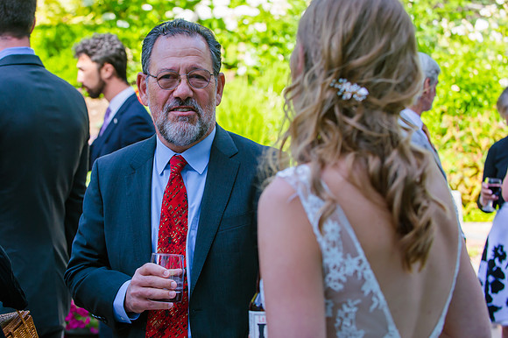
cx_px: 186
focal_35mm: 89
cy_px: 158
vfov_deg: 15.4
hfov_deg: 22.8
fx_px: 1254
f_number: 5
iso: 400
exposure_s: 1/400
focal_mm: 70
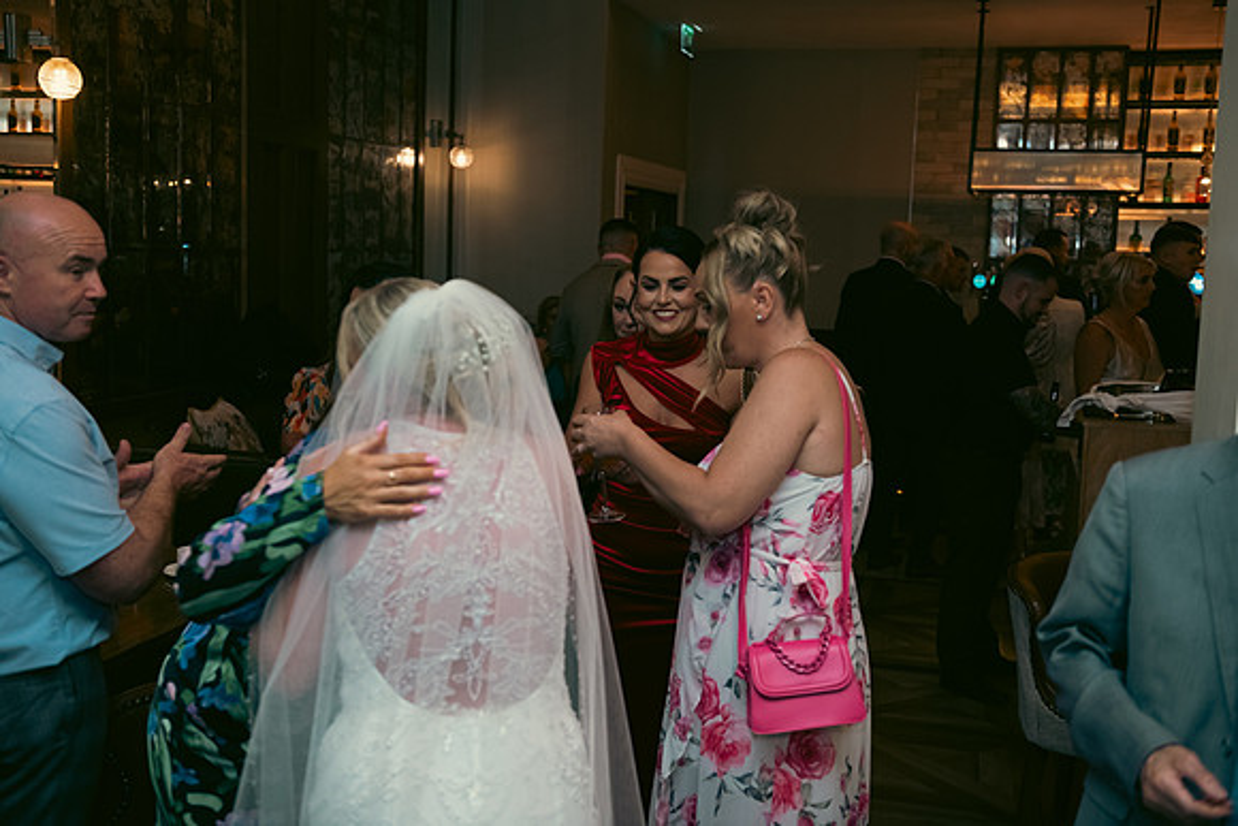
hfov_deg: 48.4
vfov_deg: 33.4
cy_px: 413
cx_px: 619
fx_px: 1376
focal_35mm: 40
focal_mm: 40
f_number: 3.5
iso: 800
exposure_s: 1/160
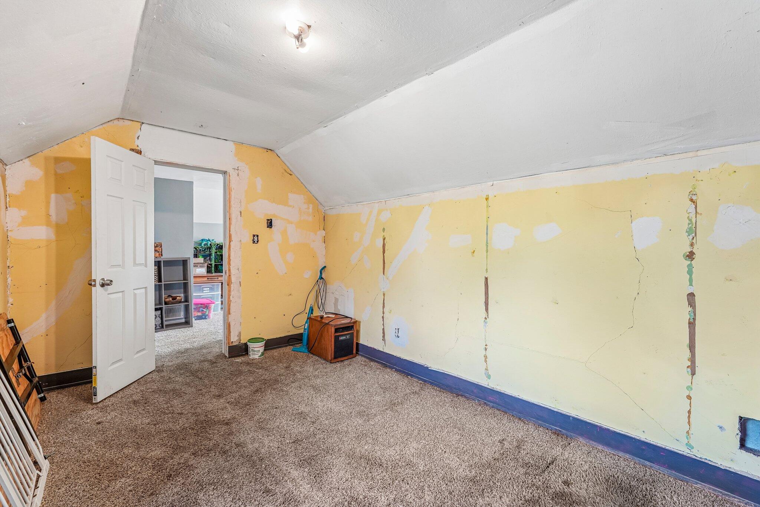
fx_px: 348
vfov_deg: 72.0
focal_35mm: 16
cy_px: 254
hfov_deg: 95.0
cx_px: 380
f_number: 8
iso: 400
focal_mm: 16.5
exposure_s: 1/15
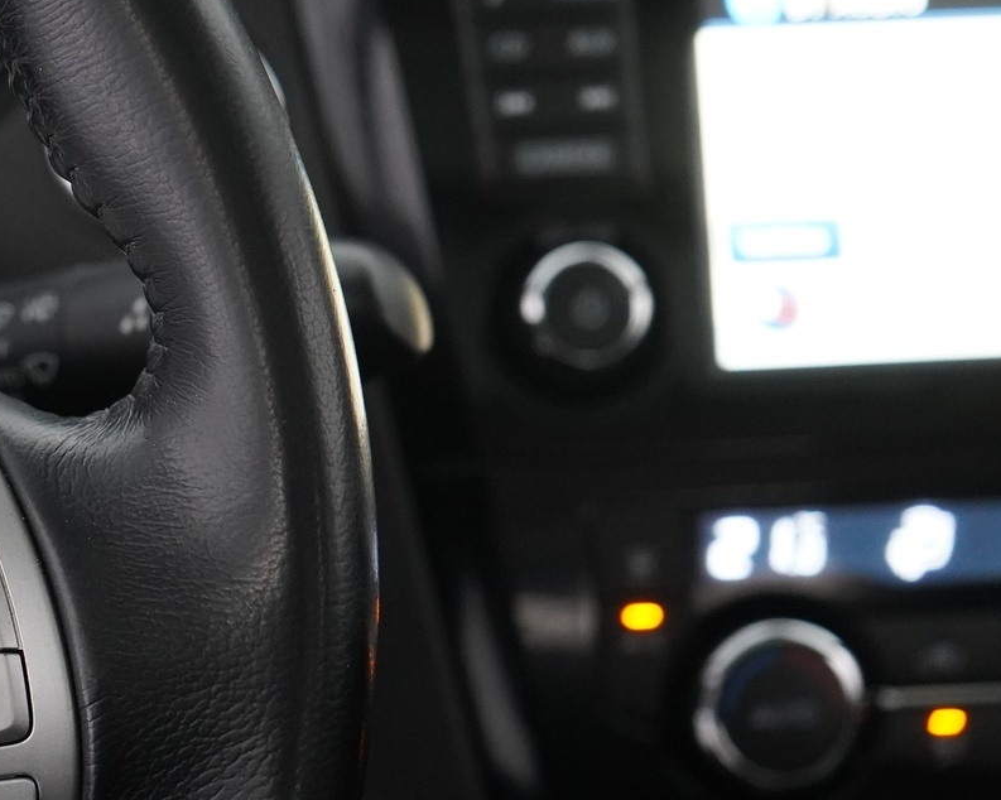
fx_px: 3465
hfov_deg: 16.2
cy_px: 442
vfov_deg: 13.2
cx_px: 77
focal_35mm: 117
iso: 6400
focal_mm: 61
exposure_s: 1/40
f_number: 5.6
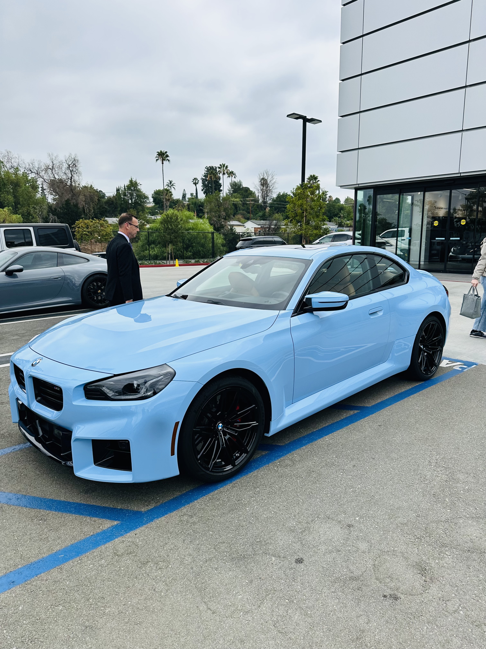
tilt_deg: -9.5
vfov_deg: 71.6
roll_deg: -0.8
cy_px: 324
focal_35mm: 24
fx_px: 449
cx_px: 243
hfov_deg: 56.8
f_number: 1.78
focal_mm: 6.86
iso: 80
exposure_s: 1/5000
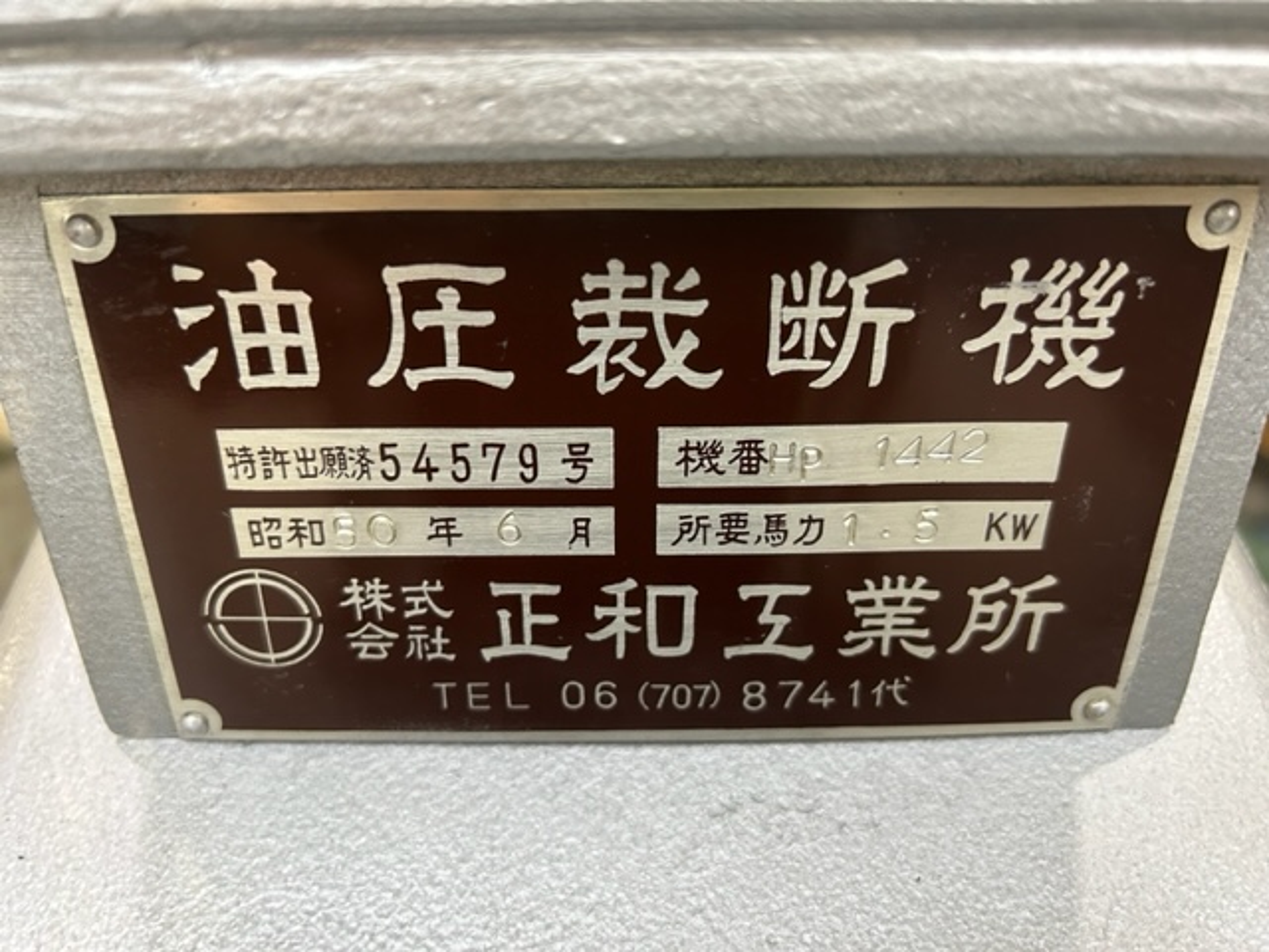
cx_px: 634
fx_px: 953
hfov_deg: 67.3
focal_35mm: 26
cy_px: 476
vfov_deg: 53.1
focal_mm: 5.7
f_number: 1.5
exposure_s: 1/60
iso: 250
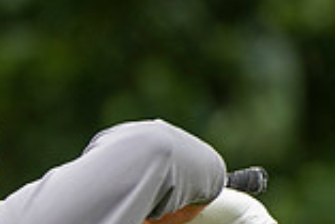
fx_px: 10329
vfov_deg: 1.2
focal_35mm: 1109
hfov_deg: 1.9
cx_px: -280
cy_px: 323
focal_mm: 200
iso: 640
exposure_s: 1/1000
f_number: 4
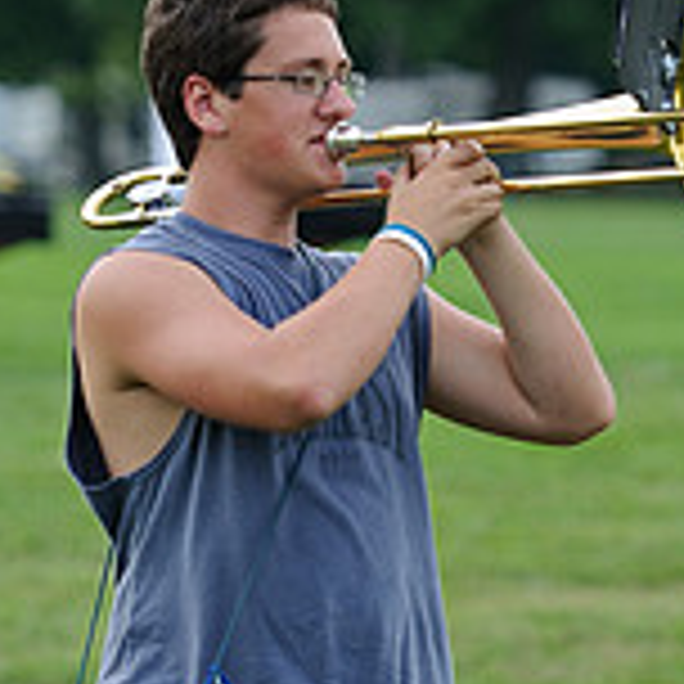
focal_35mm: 414
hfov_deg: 4.2
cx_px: 412
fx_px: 9255
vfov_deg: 4.2
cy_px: 747
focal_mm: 110
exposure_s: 1/500
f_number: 2.8
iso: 200
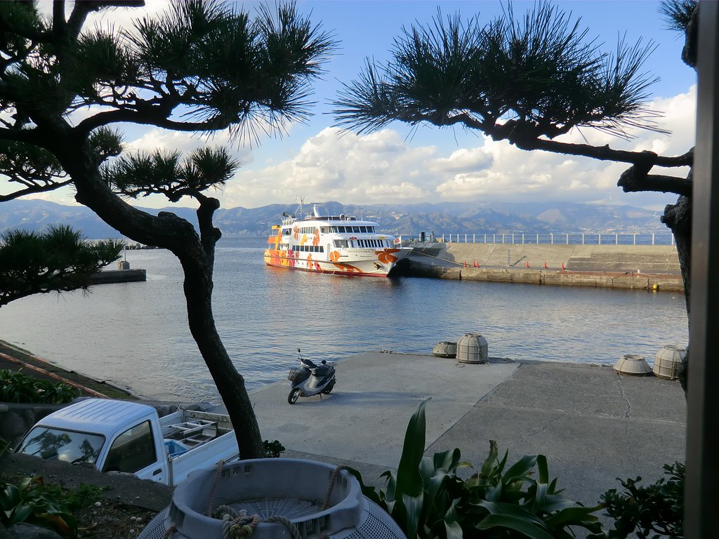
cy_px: 270
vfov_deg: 48.2
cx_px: 360
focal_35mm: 29
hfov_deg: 61.7
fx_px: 602
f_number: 3.5
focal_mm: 5.2
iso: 64
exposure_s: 1/400
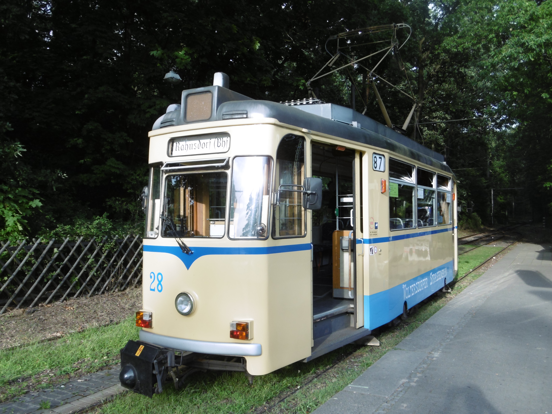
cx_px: 276
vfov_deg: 44.2
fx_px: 510
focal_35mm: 32
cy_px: 207
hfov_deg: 56.8
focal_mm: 5.8
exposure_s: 1/200
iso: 100
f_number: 3.5
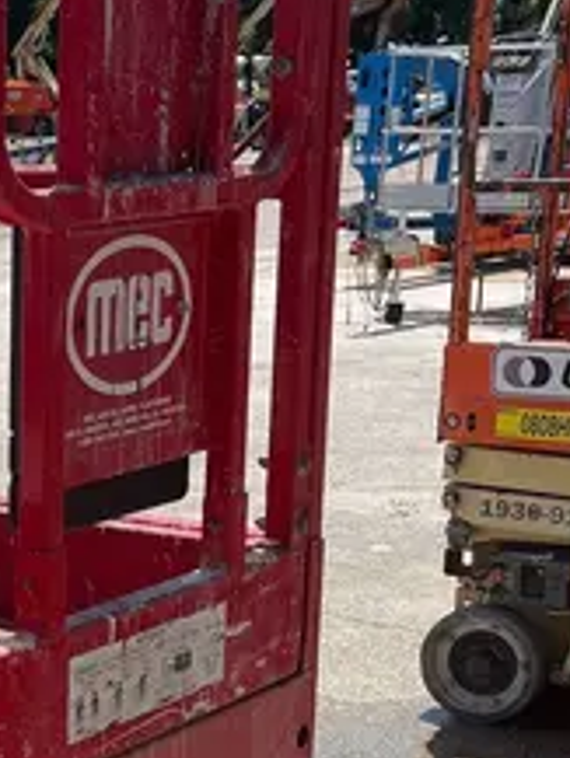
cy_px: 641
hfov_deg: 15.4
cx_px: -297
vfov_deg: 21.9
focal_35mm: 88
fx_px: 1930
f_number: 1.6
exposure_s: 1/3311
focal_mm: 5.1
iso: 50
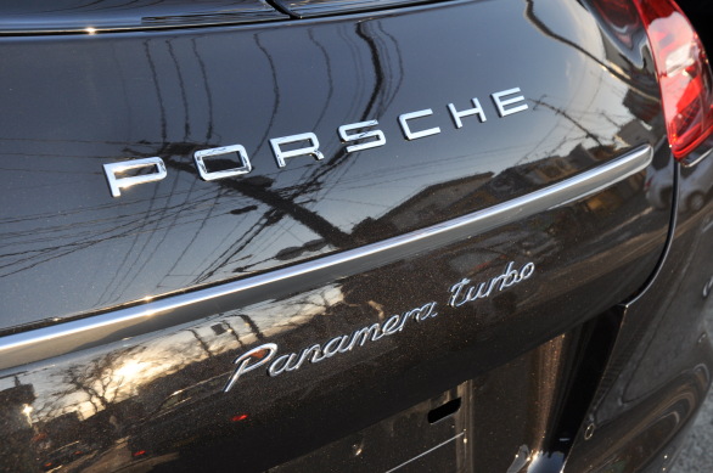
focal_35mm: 57
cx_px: 356
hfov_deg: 35.1
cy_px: 236
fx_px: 1127
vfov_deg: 23.7
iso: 200
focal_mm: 38
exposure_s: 1/80
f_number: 9
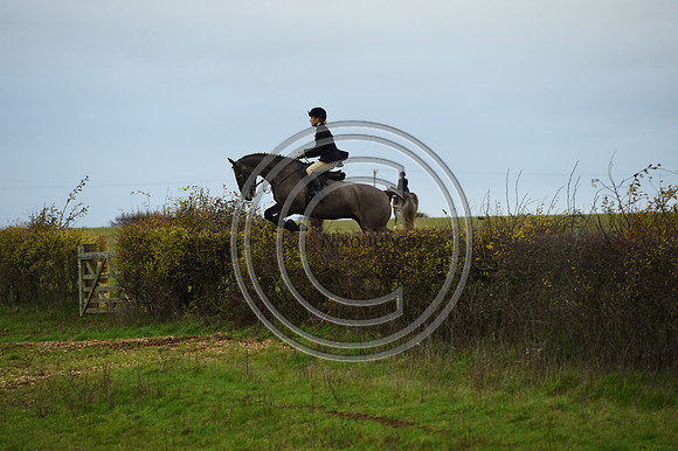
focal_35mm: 200
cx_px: 339
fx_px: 3764
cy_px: 226
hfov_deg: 10.3
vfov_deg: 6.9
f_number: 5
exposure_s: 1/1000
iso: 1100
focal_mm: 200
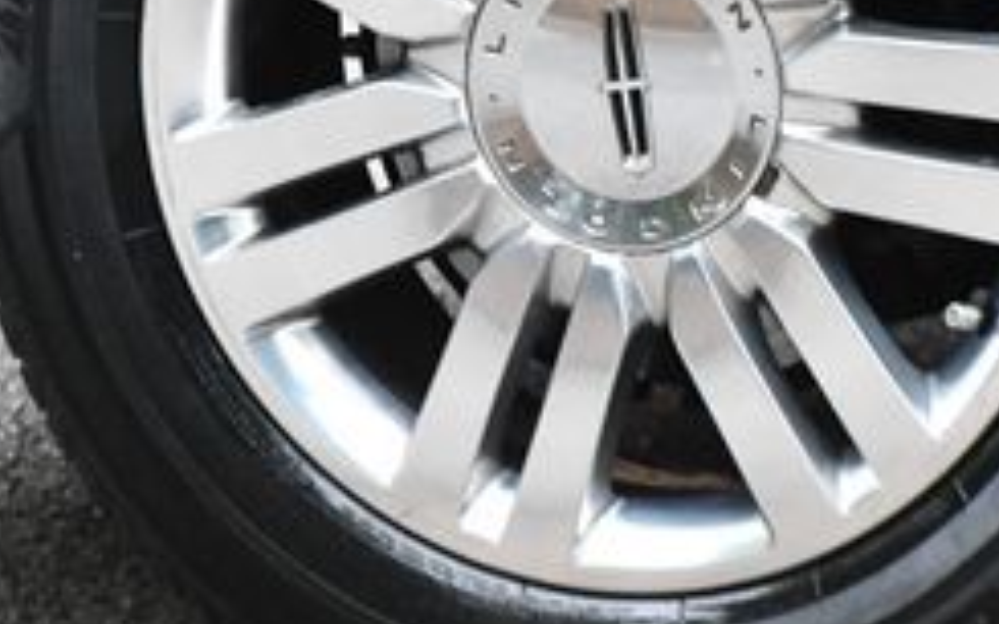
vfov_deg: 2.5
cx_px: 652
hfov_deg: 4.0
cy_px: 86
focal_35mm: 519
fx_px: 14127
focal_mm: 130
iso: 3200
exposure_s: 1/125
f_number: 4.8
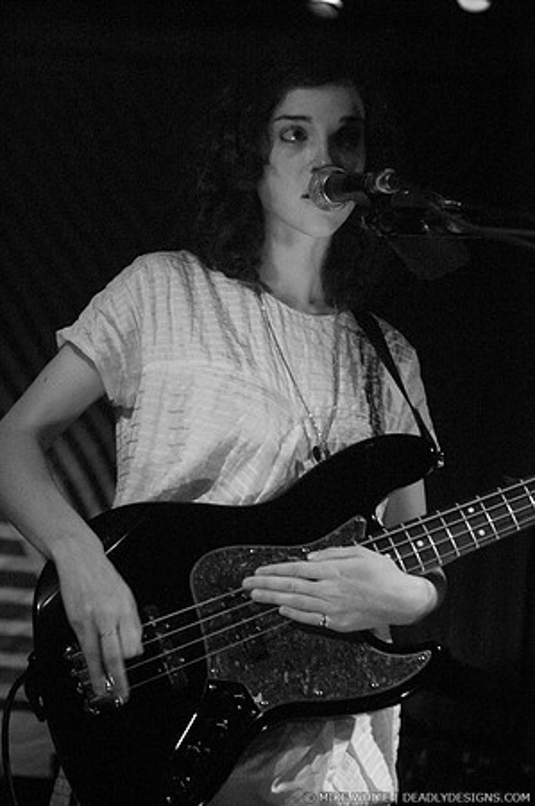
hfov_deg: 18.9
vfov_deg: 28.1
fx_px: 1609
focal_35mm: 72
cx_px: 268
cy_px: 403
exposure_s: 1/80
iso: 1600
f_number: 3.2
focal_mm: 48
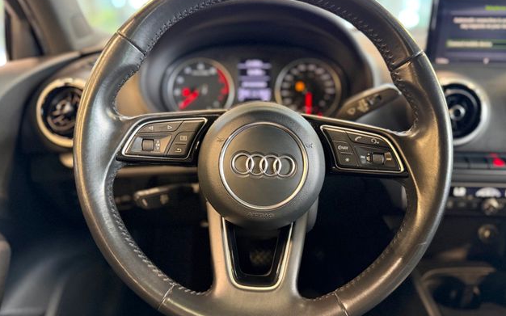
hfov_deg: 70.4
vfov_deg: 47.5
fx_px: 358
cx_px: 251
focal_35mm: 26
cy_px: 148
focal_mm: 6.76
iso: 800
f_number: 1.78
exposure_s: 1/60
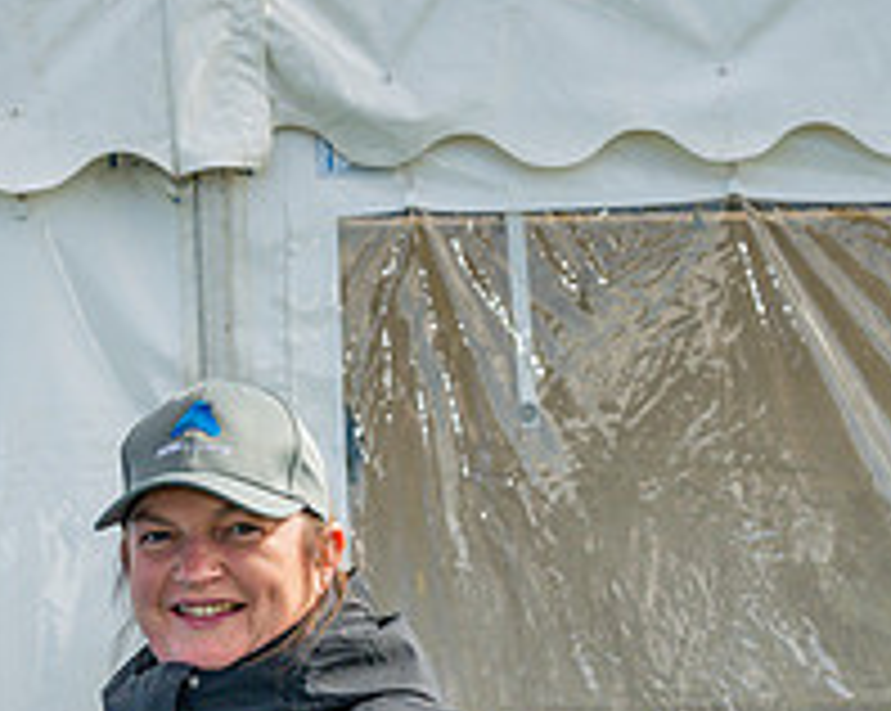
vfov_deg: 9.7
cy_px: 575
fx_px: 4162
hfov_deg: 12.1
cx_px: -45
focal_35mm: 158
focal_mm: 36
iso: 200
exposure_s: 1/1000
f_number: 5
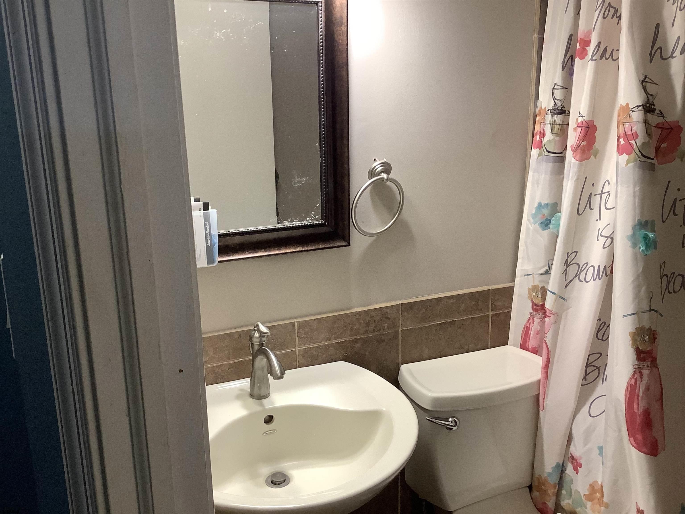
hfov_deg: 58.4
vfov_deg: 45.4
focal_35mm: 31
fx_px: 613
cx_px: 342
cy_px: 257
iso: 125
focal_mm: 3.3
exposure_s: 1/60
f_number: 2.4
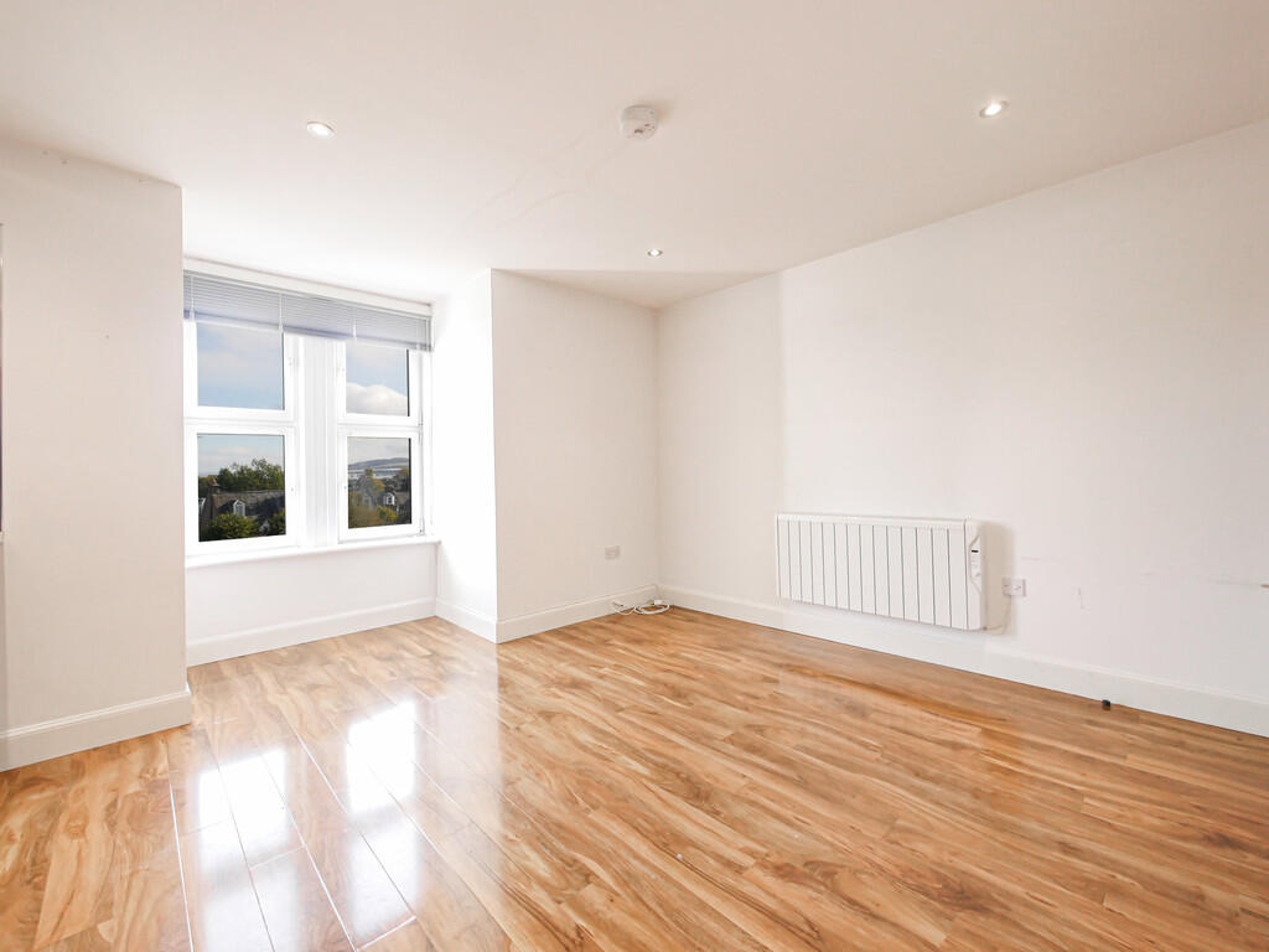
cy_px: 476
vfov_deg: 85.7
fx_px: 513
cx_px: 634
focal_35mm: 14
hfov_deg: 102.1
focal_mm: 7
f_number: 4
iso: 1250
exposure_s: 1/60
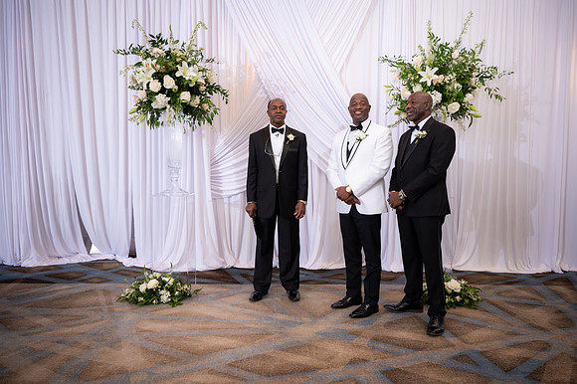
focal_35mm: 27
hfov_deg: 67.4
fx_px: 432
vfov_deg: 47.9
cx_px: 288
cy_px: 192
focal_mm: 27
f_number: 2.8
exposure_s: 1/200
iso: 800
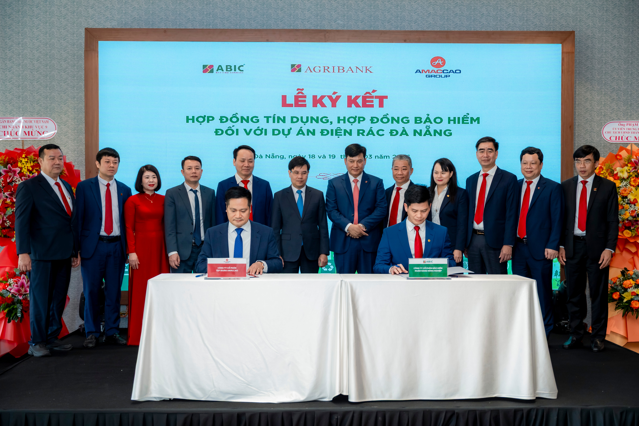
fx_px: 754
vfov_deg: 31.5
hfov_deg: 45.9
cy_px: 213
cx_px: 320
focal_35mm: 42
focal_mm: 42.5
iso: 1250
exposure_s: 1/200
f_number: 3.2
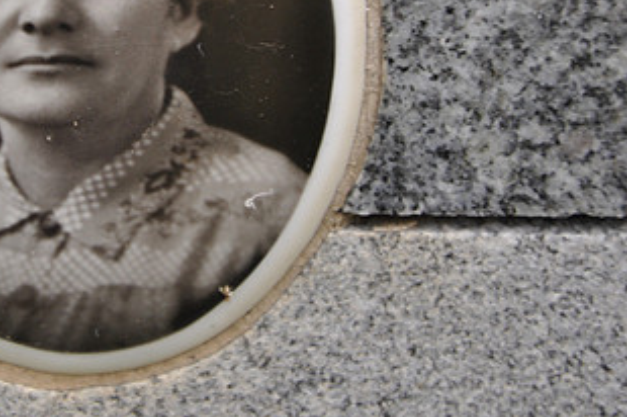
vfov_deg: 4.6
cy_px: 60
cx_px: 119
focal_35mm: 295
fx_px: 5131
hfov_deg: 7.0
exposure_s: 1/100
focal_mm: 105
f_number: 5.6
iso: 400
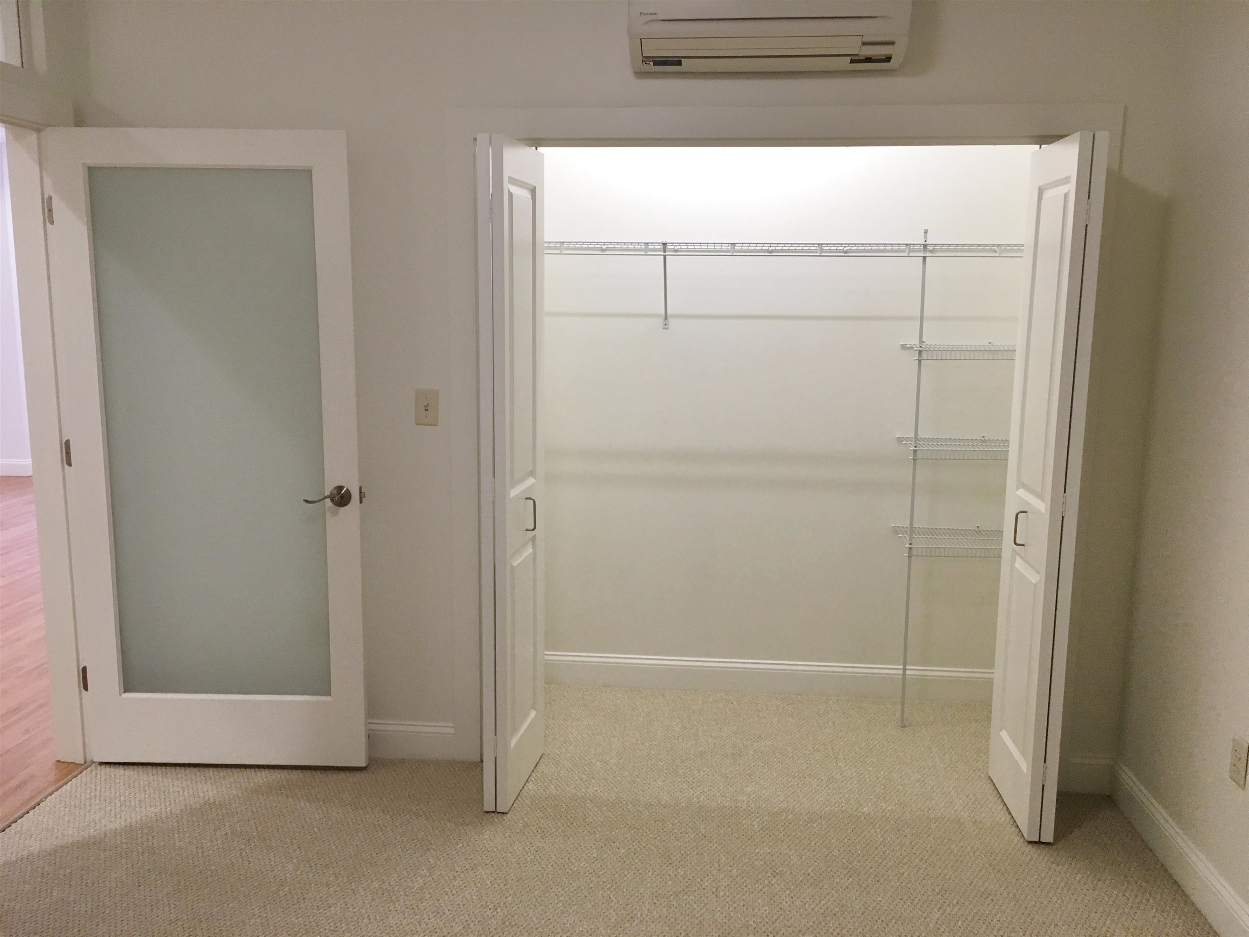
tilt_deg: -9.9
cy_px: 468
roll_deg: -0.6
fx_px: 1046
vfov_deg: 48.2
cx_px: 624
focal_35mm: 29
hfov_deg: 61.7
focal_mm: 4.15
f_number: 2.2
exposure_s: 1/33
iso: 64
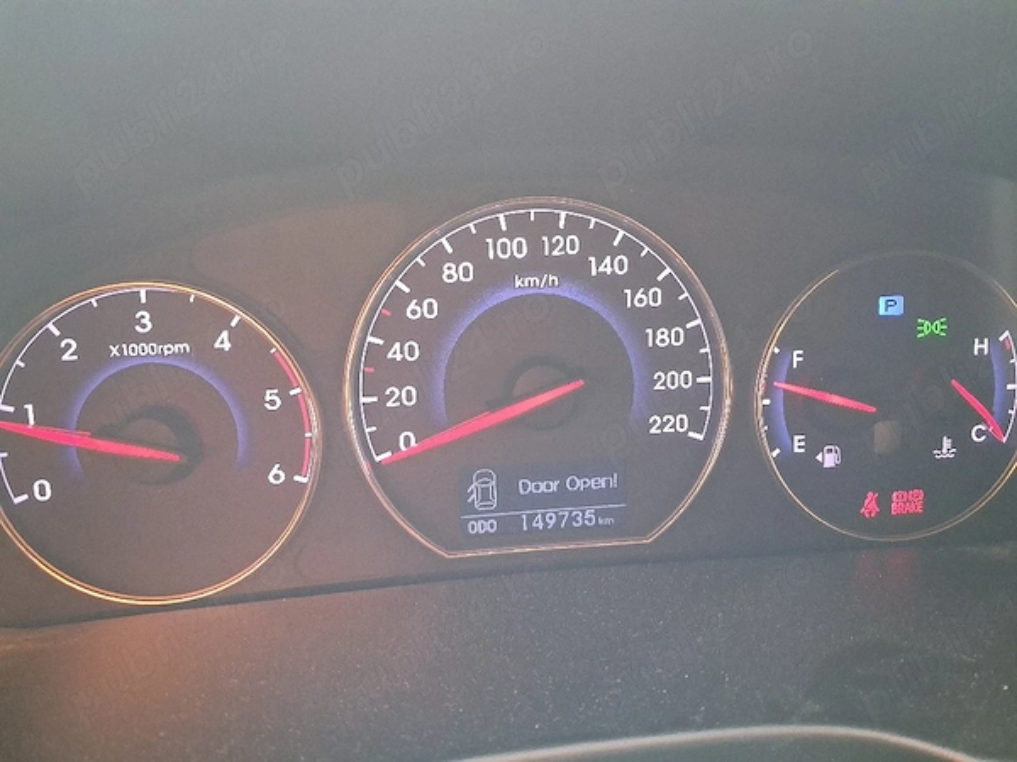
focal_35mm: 27
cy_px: 381
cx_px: 508
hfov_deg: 65.3
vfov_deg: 51.4
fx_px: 793
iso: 640
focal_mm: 4
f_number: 1.8
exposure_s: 1/50
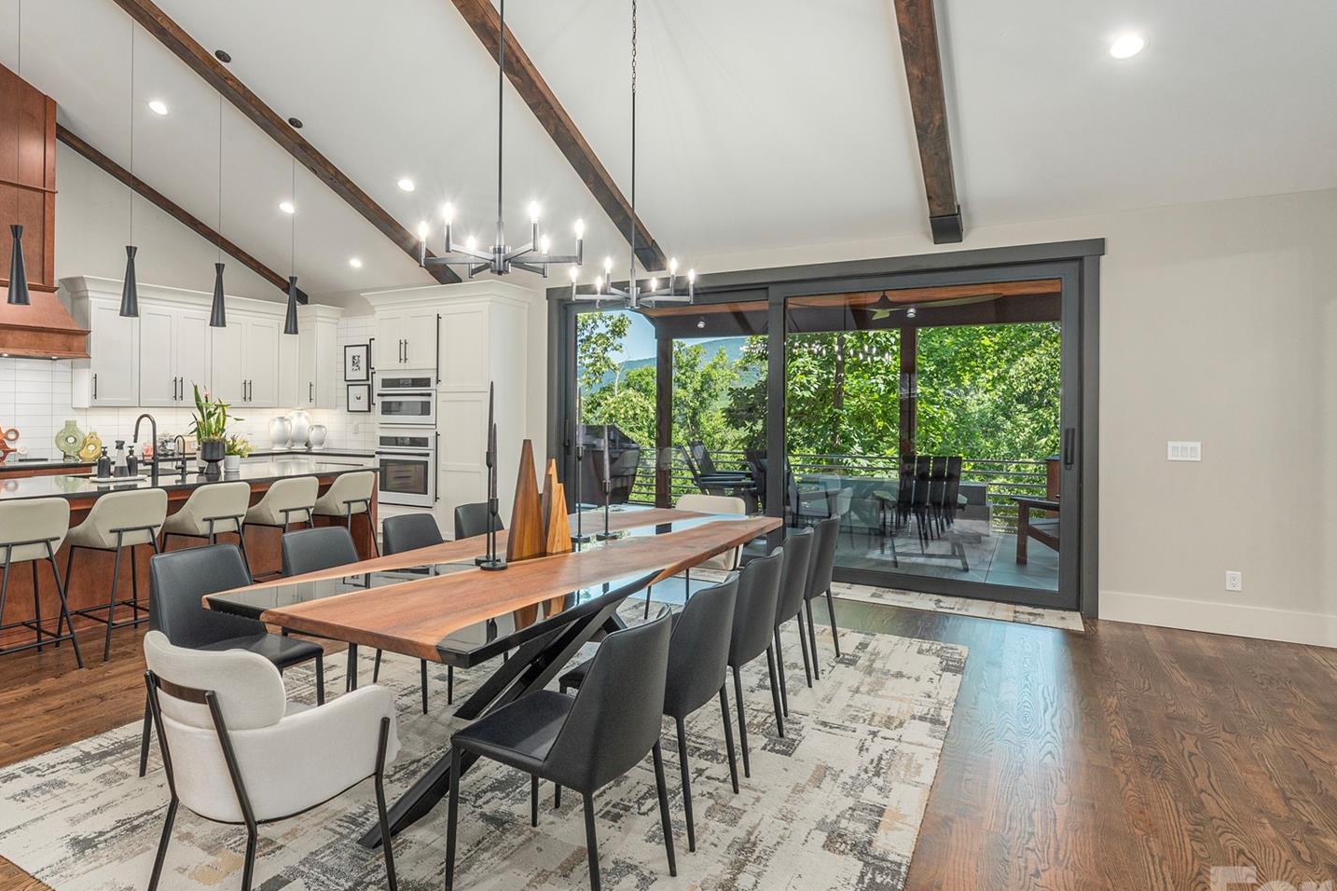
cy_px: 413
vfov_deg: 61.9
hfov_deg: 83.2
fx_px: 743
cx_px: 553
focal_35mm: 20
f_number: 8
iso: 320
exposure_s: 1/60
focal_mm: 14
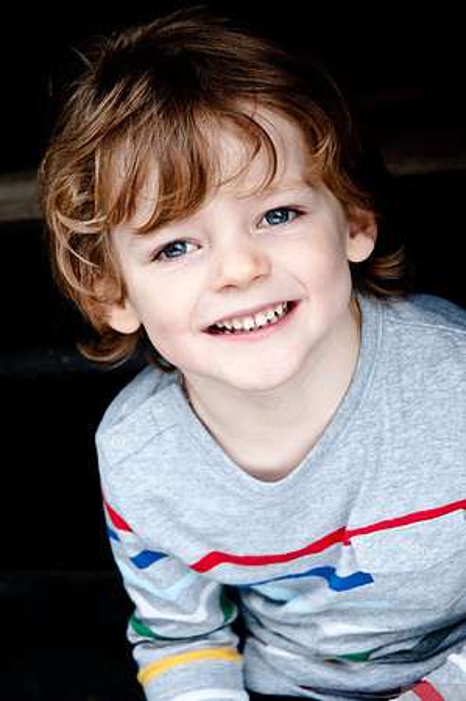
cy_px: 350
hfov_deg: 16.2
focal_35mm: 84
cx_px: 233
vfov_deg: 24.2
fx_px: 1635
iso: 800
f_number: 4.5
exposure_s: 1/320
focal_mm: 56
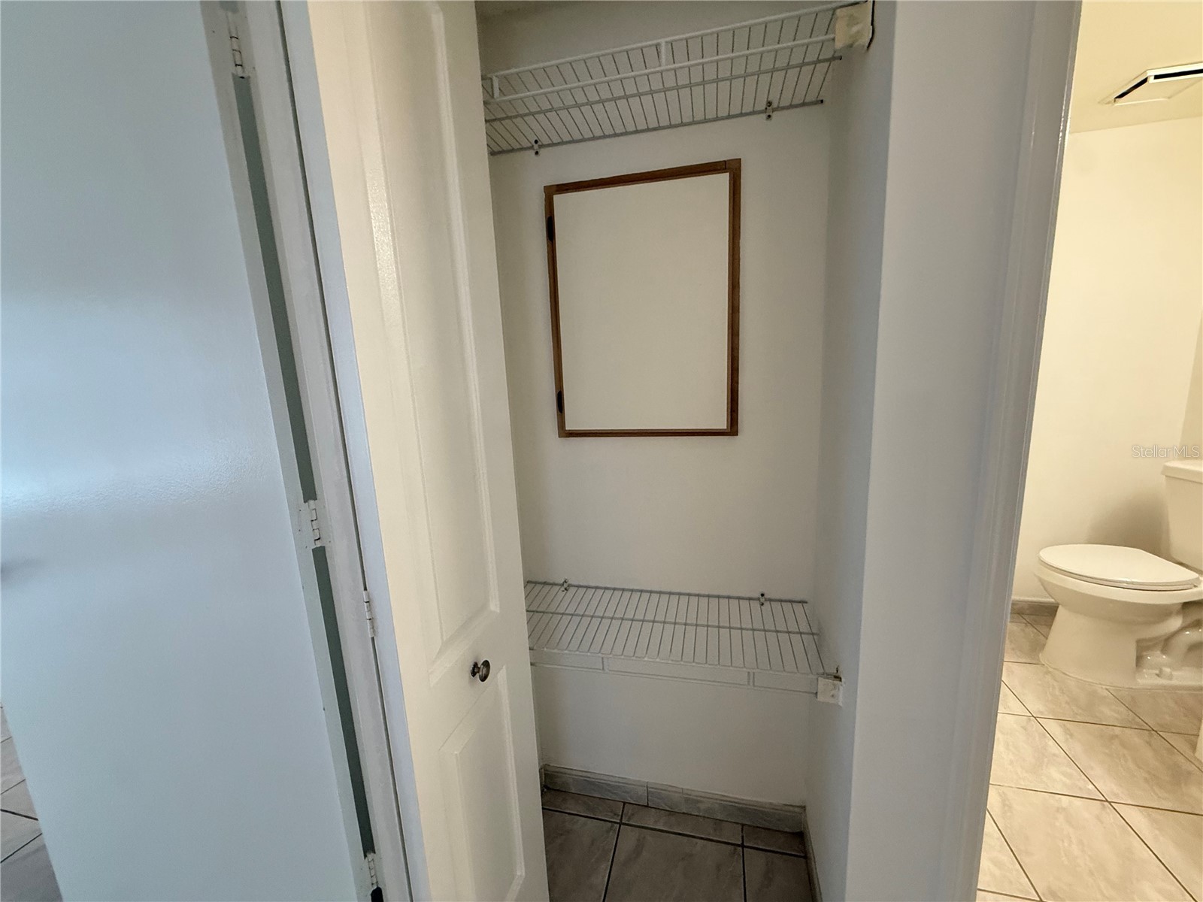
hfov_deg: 102.1
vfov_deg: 85.7
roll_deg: +3.0
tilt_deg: -11.1
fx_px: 487
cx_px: 602
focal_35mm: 14
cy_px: 451
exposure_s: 1/60
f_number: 2.2
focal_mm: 2.22
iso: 500
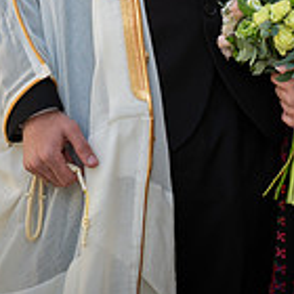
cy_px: -130
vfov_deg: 6.2
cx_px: 233
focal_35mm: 278
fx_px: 2671
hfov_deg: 6.3
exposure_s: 1/1250
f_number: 2.8
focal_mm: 102
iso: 100
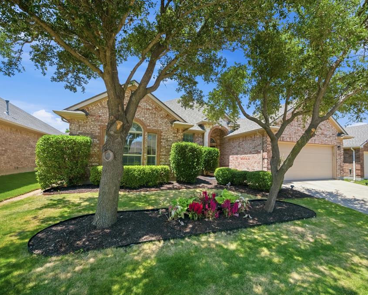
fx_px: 174
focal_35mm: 16
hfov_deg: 92.5
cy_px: 147
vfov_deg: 80.4
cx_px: 209
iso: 500
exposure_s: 1/680
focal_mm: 9
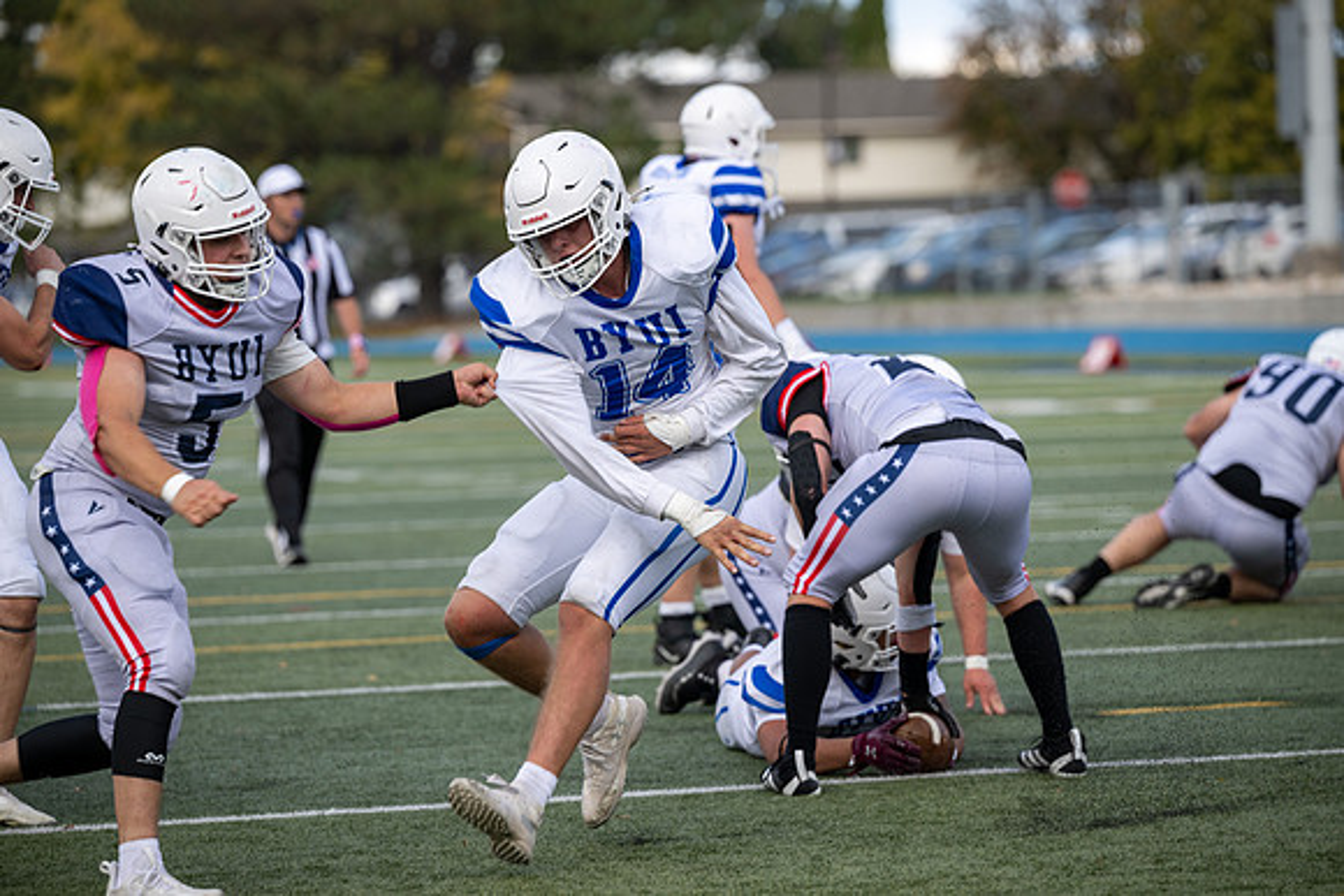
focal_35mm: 180
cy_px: 448
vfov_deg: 7.6
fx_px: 6721
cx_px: 672
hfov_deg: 11.4
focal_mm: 180
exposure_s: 1/1000
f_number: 4
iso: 200
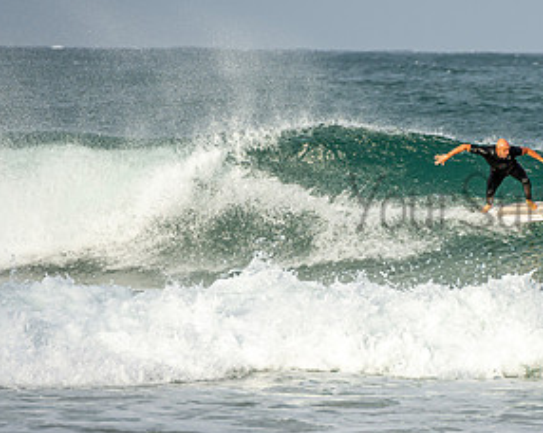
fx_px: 9180
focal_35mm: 572
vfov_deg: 2.7
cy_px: 185
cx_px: 545
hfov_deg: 3.4
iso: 200
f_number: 5.6
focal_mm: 200
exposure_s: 1/1600
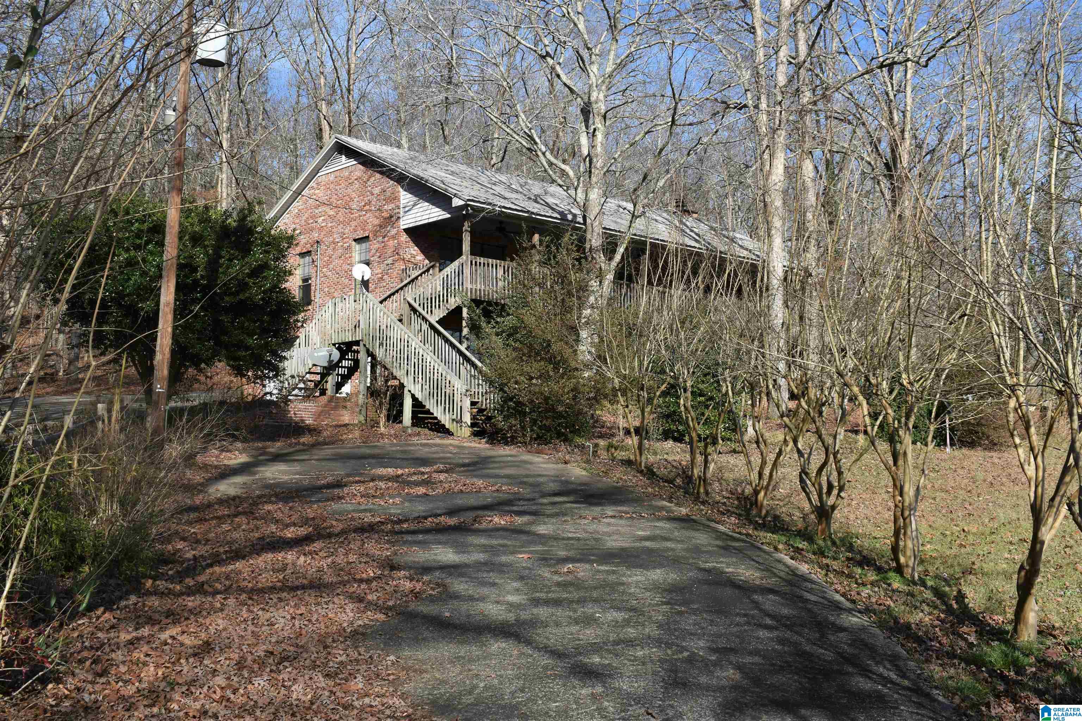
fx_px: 1082
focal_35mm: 36
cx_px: 541
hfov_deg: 53.1
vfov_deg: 36.9
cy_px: 360
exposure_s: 1/250
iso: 100
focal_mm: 24
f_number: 8
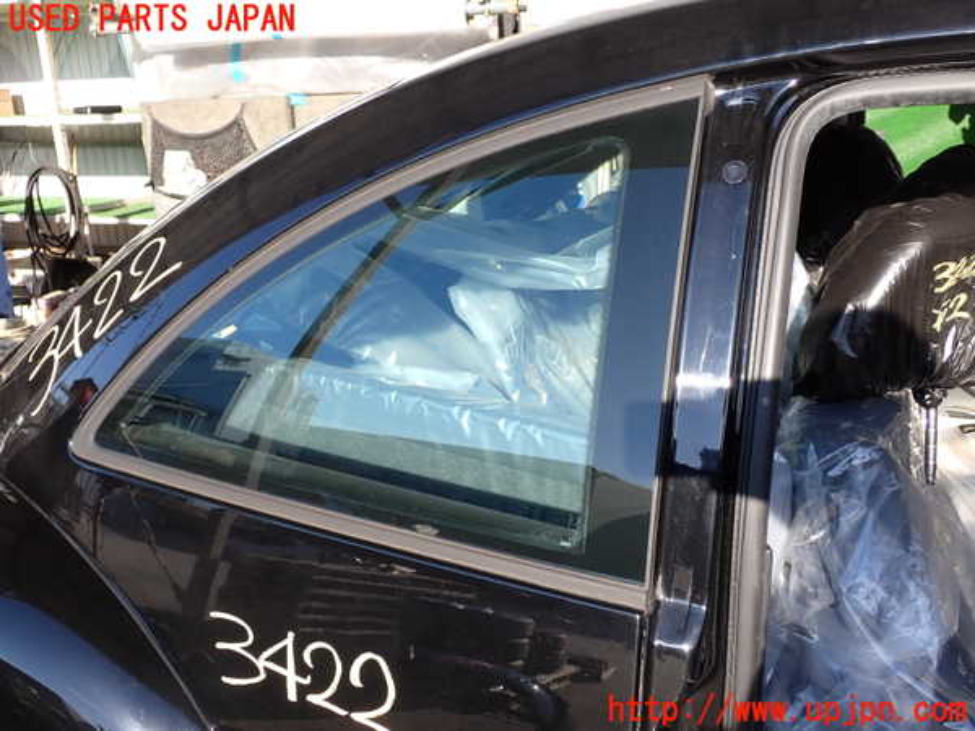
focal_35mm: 32
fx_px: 901
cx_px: 488
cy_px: 366
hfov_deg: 56.8
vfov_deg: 44.2
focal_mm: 5.79
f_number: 3.2
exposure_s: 1/250
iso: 100
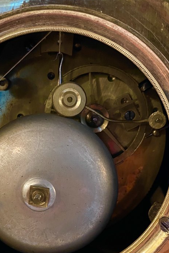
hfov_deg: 28.4
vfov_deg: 41.2
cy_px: 175
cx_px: 50
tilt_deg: -7.7
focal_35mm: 47
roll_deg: -2.3
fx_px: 331
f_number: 1.6
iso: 500
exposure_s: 1/25
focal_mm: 4.2
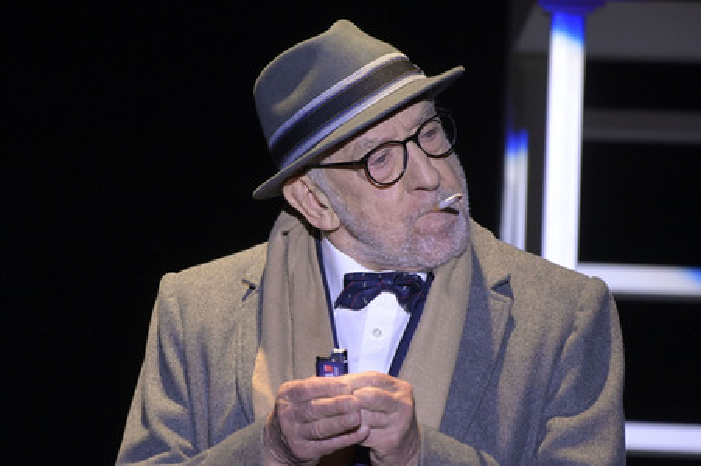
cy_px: 233
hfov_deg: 4.1
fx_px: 9729
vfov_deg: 2.7
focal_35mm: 500
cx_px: 350
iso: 8000
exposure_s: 1/800
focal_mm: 500
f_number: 5.6
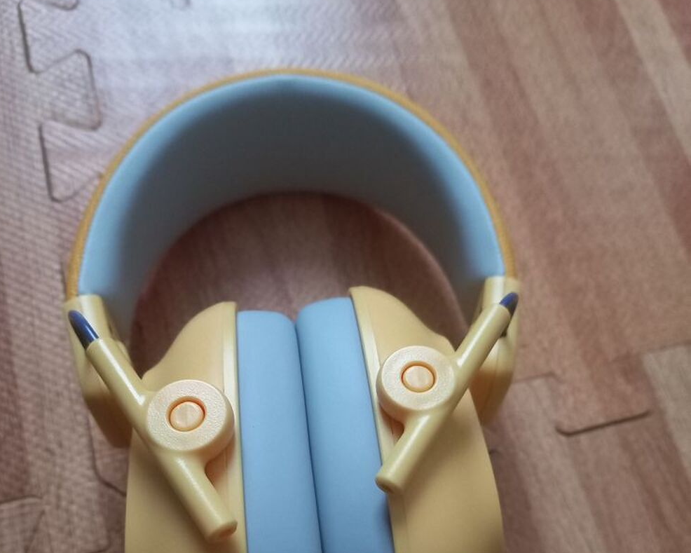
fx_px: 675
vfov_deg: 43.4
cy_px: 401
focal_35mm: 33
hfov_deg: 54.2
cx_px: 341
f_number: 1.8
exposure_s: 1/16.7
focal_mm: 4.6
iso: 1250
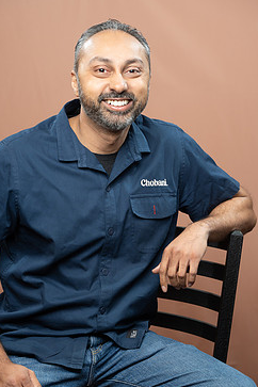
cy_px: 203
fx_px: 1118
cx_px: 122
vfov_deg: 19.6
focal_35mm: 104
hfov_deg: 13.2
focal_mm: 84
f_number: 4
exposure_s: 1/160
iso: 320
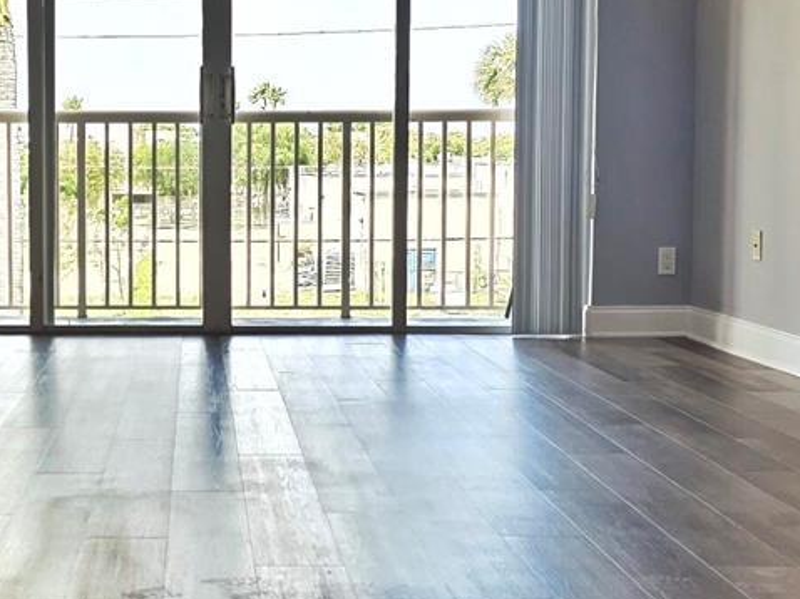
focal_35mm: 77
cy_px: 274
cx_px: 144
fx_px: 1779
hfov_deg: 24.9
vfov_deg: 19.1
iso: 32
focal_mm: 6.3
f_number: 1.7
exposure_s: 1/120
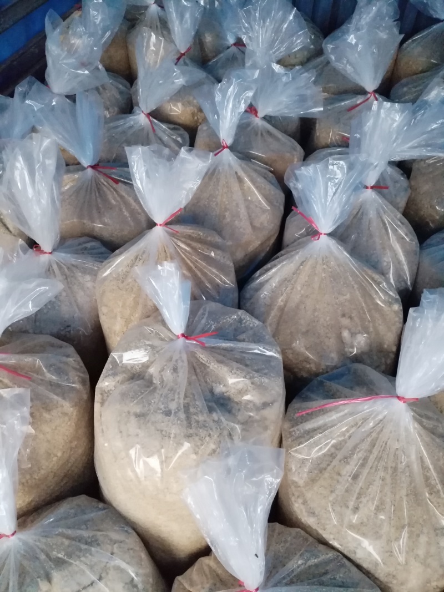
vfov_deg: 67.3
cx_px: 222
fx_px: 445
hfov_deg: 53.1
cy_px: 296
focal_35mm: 26
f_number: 1.8
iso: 838
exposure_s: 1/100
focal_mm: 4.25
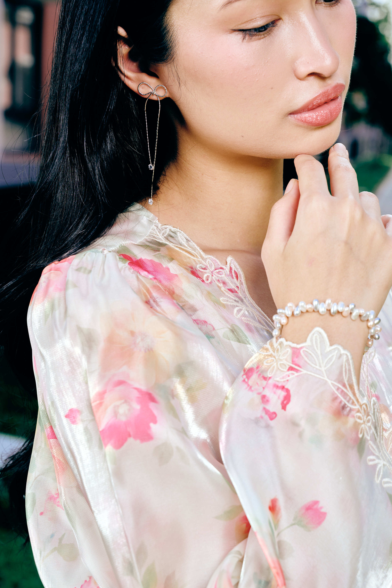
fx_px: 1225
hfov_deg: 18.2
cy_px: 294
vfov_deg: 27.0
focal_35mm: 75
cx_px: 196
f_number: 8
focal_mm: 75
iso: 125
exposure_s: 1/125
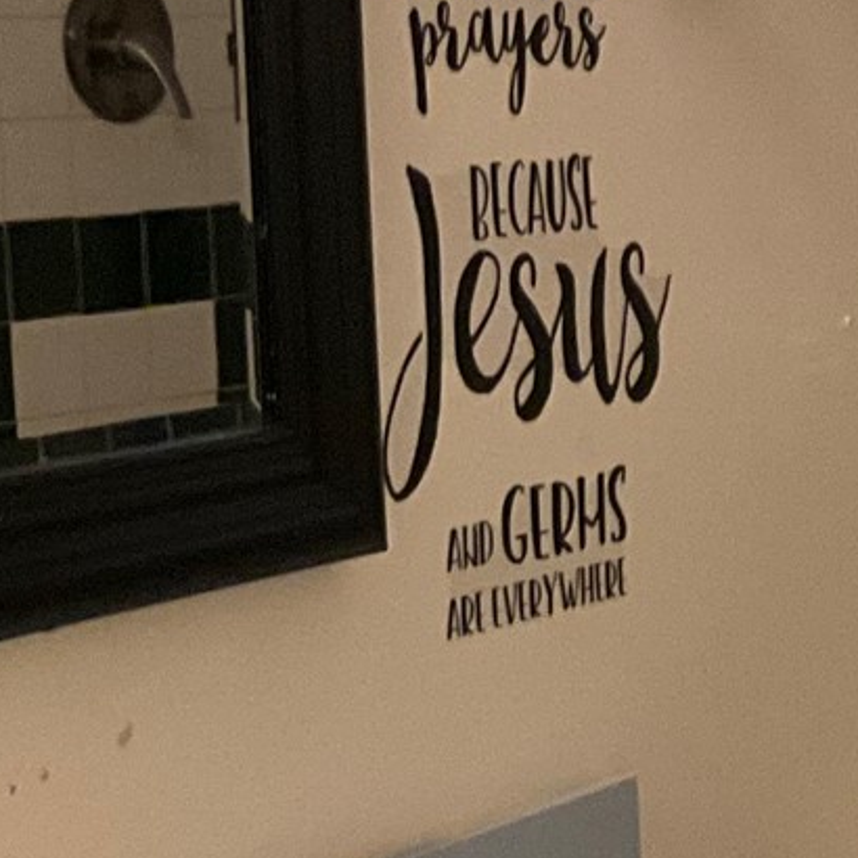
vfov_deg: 13.6
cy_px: 571
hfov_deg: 11.4
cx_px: 2028
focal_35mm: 128
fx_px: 3589
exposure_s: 1/40
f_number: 1.8
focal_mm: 3
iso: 200
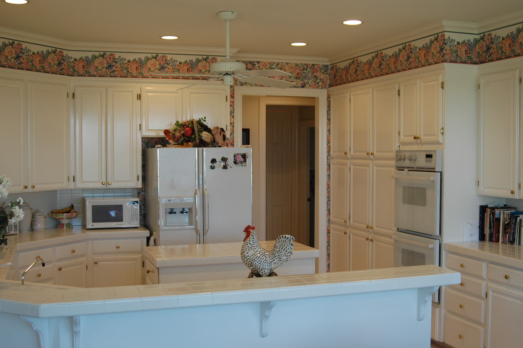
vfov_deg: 31.2
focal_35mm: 43
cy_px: 177
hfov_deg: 45.4
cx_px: 258
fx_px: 625
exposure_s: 1/100
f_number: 5
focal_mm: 28
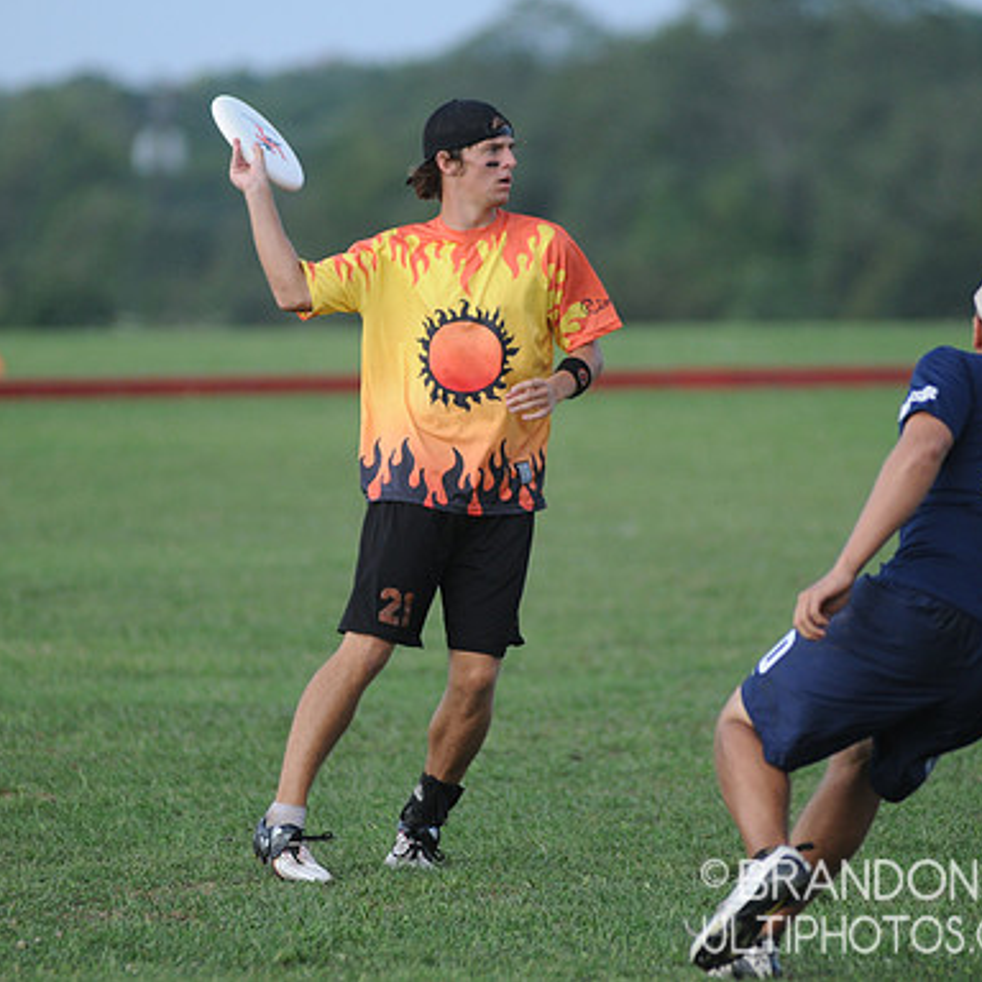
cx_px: 532
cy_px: 490
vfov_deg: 4.6
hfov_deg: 4.6
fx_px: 12357
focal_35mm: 385
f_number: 2.8
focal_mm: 200
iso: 400
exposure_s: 1/2000
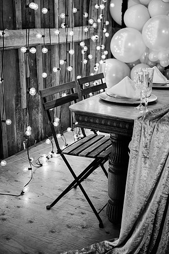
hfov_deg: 30.4
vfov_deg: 44.5
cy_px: 127
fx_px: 311
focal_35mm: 44
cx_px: 84
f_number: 3.5
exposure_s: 1/200
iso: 1250
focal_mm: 44
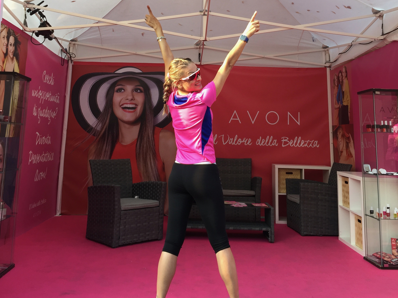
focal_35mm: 39
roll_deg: -2.3
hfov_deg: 47.9
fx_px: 448
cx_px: 199
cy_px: 70
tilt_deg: +7.8
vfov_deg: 35.9
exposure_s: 1/184
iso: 32
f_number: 2.2
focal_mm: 4.15
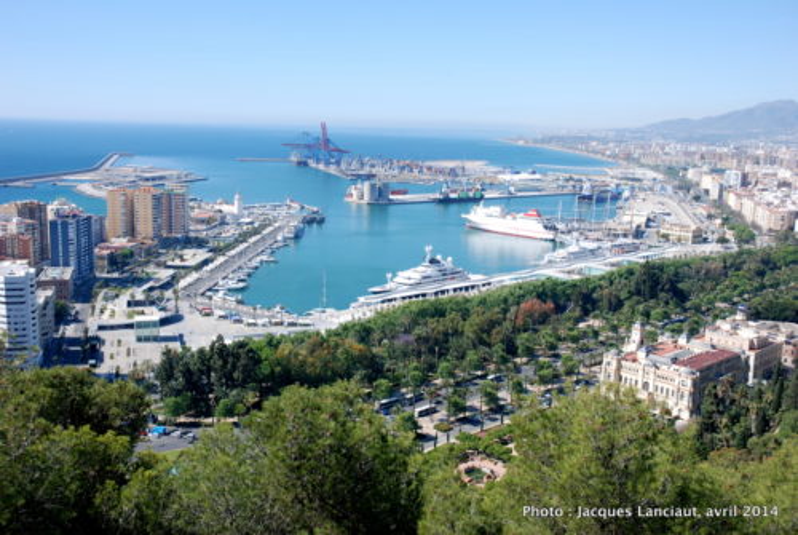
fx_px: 799
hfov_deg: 53.1
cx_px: 399
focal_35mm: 36
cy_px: 268
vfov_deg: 37.0
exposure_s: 1/200
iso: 100
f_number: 7.1
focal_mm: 24
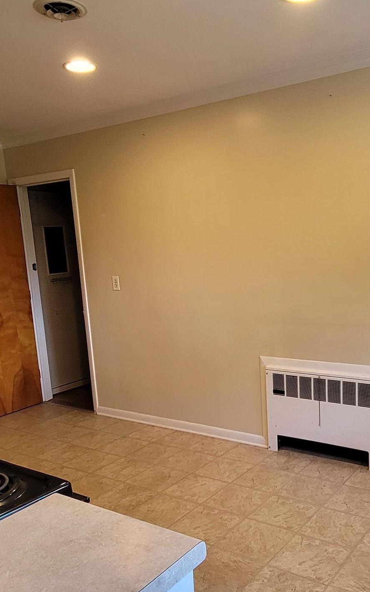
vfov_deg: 62.5
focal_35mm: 30
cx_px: 234
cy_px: 347
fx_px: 484
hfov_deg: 41.5
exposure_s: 1/60
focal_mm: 2.2
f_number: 2.2
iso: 200
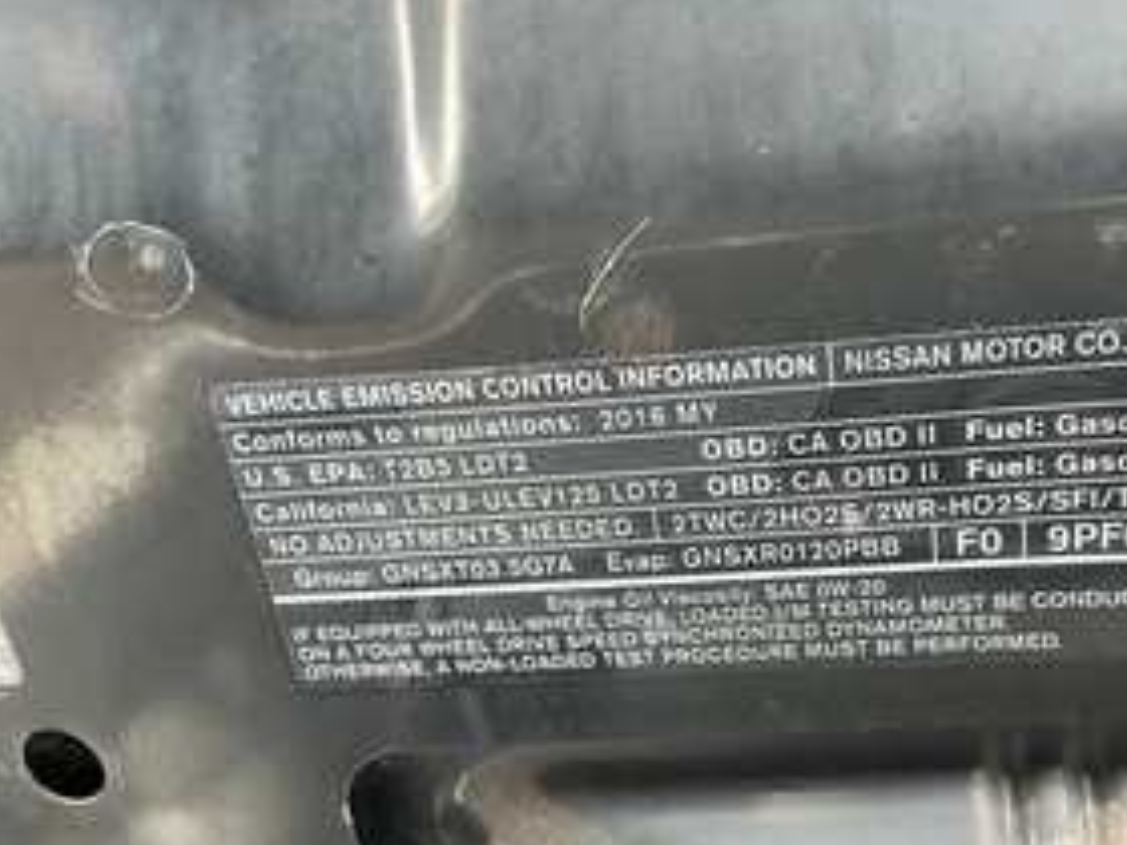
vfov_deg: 35.6
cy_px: 563
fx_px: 1302
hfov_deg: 46.4
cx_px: 708
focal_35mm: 40
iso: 64
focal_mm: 3
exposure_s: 1/69
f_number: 1.8
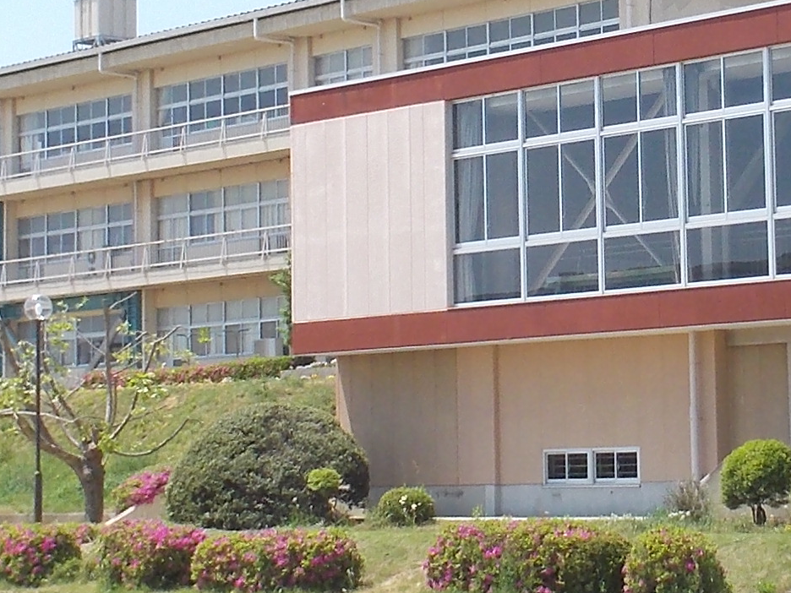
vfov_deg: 13.1
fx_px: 2582
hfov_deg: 17.3
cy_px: 145
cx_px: 628
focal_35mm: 113
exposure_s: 1/640
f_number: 3.3
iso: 80
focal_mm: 4.1
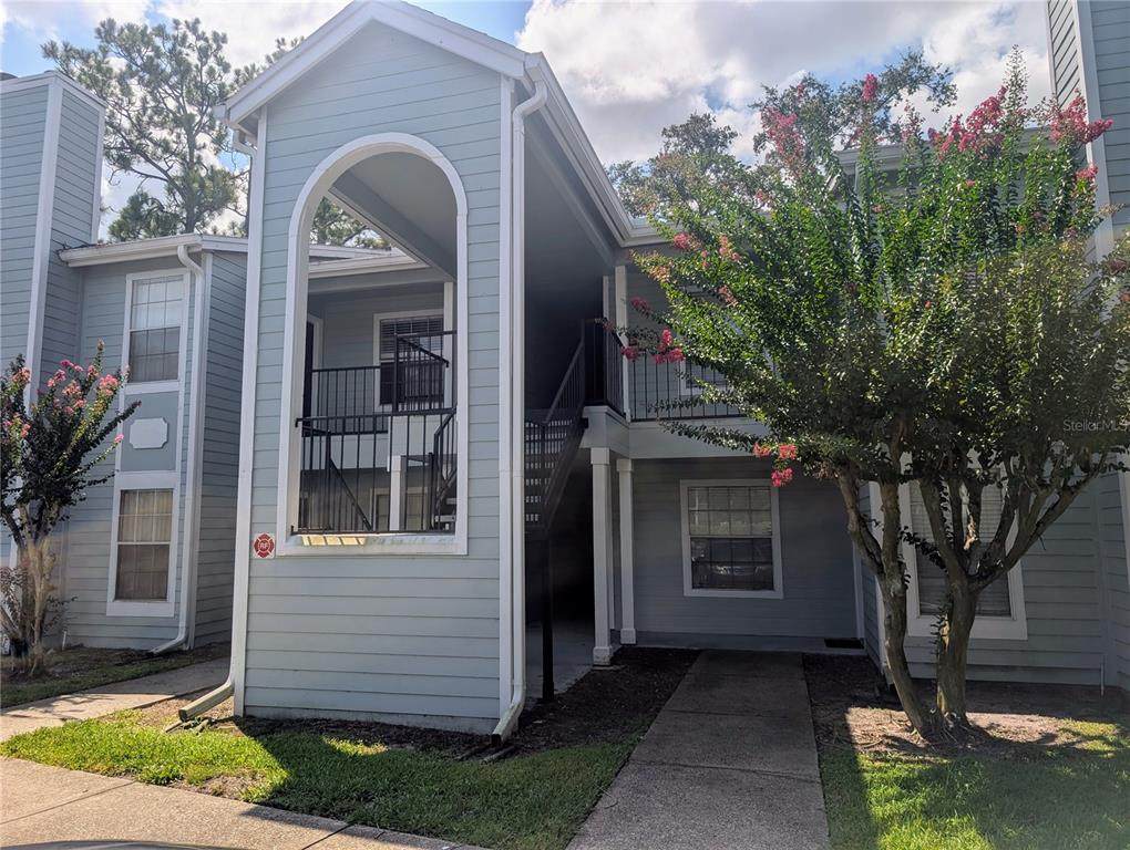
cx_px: 565
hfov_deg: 71.5
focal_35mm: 24
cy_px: 425
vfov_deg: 56.9
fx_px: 785
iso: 20
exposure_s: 1/1764
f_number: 1.68
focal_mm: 6.9
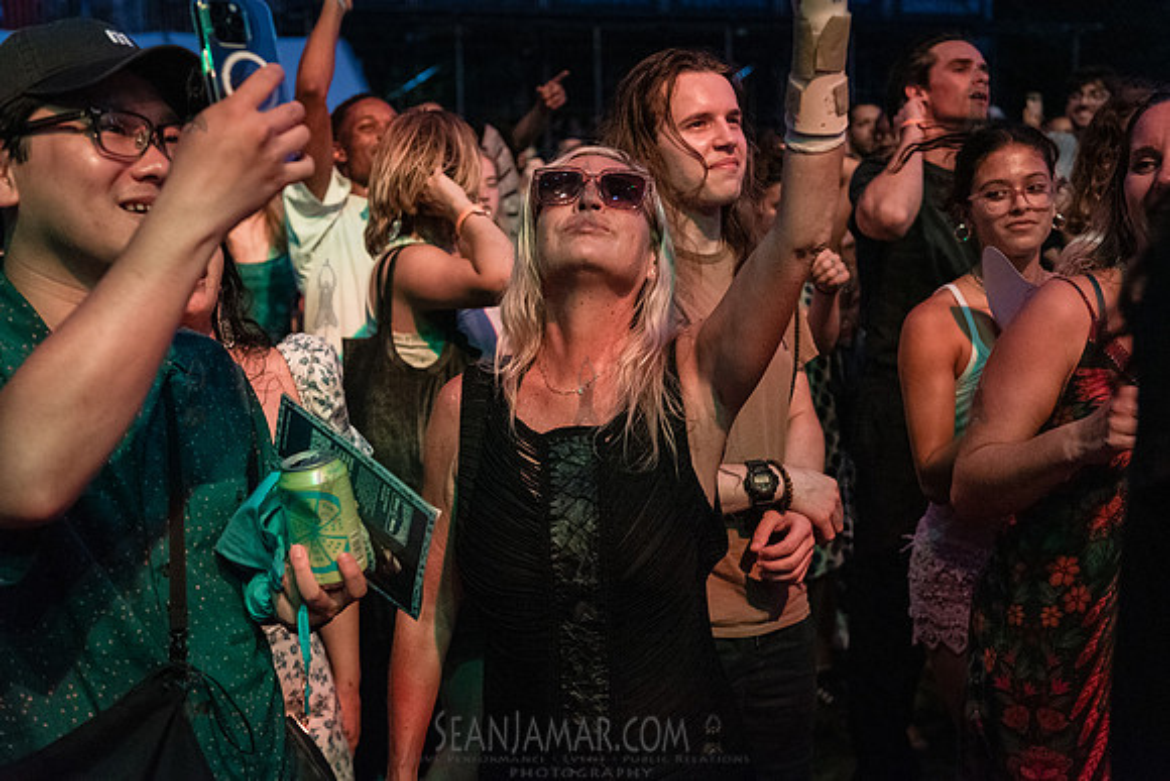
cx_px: 585
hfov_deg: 41.1
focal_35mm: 48
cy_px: 390
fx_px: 1560
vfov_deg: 28.1
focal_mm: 48
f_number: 3.5
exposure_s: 1/500
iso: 10000
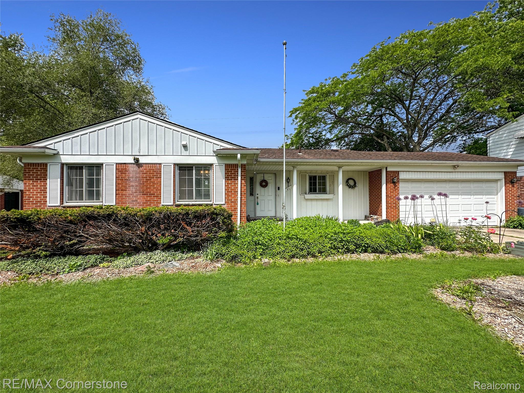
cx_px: 262
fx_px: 212
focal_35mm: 14
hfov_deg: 102.1
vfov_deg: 85.7
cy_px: 196
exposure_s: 1/1800
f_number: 2.2
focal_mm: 2.22
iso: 40
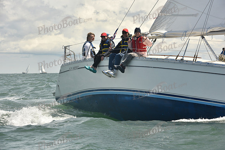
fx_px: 844
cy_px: 75
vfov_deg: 10.2
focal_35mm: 135
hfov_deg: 15.2
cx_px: 112
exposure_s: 1/800
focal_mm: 135
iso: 320
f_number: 10
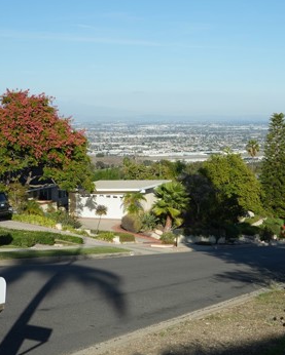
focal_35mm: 66
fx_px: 696
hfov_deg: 23.0
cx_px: 193
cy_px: 167
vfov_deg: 28.7
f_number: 8
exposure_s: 1/1250
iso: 400
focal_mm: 38
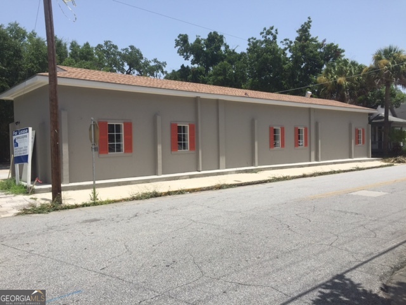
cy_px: 152
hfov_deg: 61.7
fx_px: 340
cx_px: 203
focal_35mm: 29
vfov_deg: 48.2
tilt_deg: -1.2
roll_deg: -0.7
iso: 32
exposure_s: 1/1980
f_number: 2.2
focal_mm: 4.15
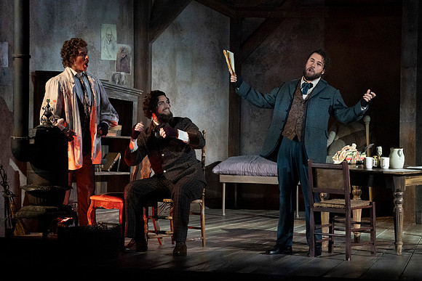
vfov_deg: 6.9
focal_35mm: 200
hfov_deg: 10.3
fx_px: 2345
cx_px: 211
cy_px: 140
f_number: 10
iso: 16000
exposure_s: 1/320
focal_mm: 200
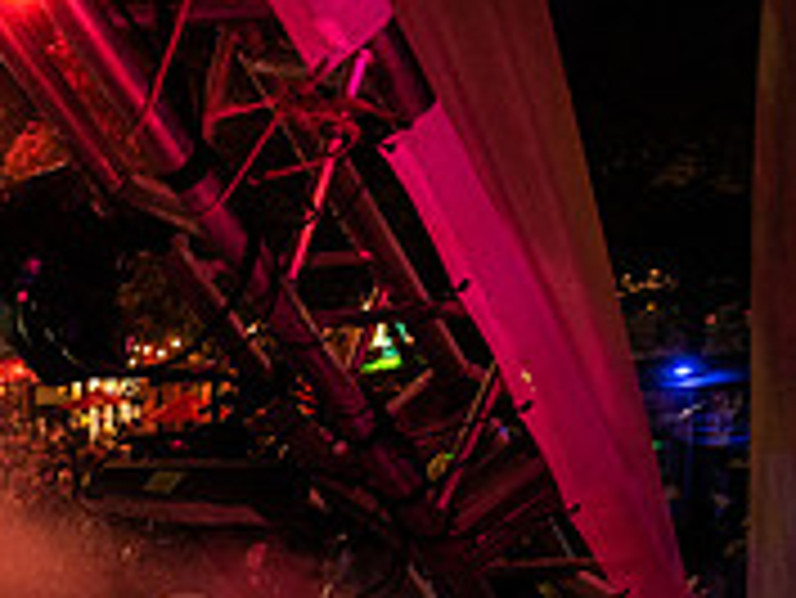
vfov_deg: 30.9
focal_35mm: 44
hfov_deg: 26.6
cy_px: 578
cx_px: -463
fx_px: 1012
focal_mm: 14
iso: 2000
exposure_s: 1/80
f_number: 3.5
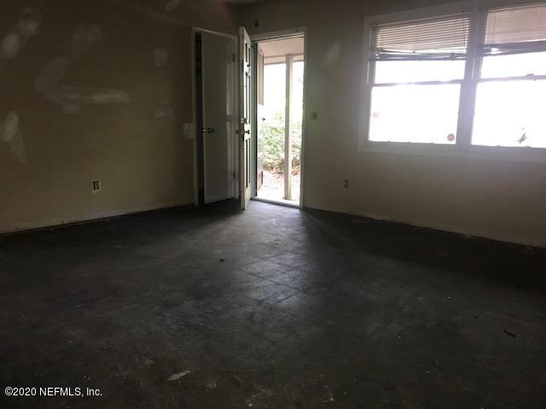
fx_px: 442
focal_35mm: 28
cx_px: 273
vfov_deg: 49.7
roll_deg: -0.3
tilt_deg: -11.8
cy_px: 204
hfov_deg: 63.4
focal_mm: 3.99
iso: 64
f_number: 1.8
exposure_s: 1/30
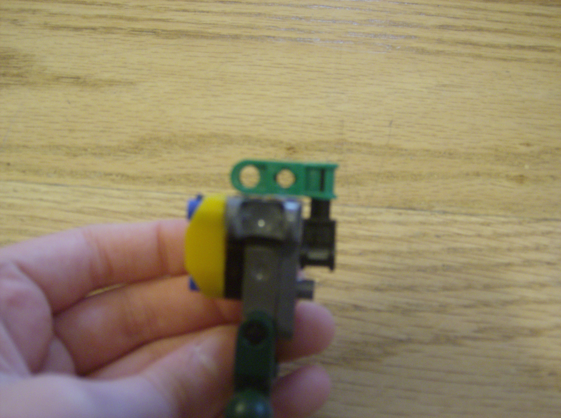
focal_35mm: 38
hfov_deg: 49.1
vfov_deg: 37.6
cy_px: 209
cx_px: 280
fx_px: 614
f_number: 2.9
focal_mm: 6.4
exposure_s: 1/8.8
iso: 200
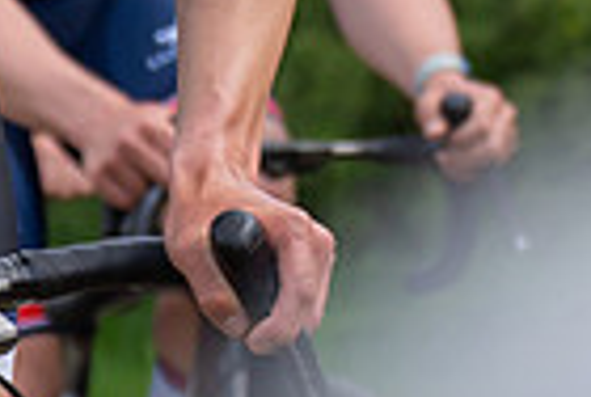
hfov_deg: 3.0
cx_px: 438
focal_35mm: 689
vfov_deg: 2.0
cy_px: -937
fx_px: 11335
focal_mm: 78
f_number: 3.5
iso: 200
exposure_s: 1/1000
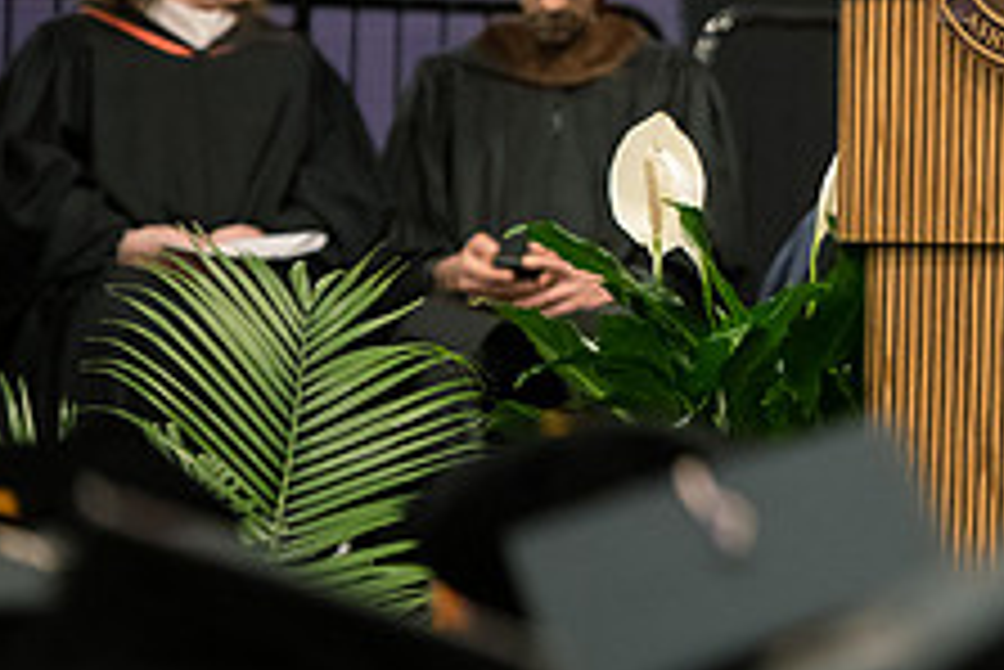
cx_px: 1270
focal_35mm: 443
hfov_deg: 4.6
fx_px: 12362
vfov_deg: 3.1
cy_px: -106
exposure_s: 1/200
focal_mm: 170
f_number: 3.2
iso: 3200
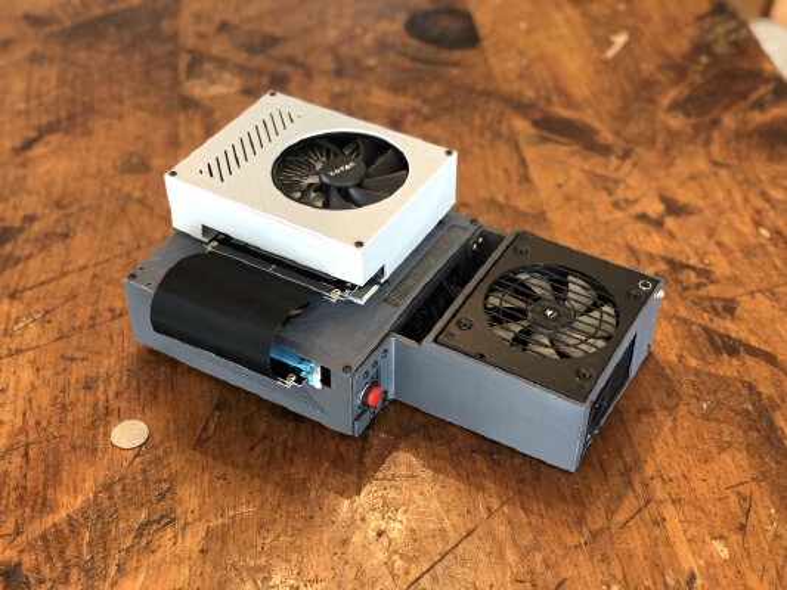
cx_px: 394
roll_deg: +0.8
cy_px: 295
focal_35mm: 52
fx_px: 1182
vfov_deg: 28.0
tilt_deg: -40.6
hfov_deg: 36.8
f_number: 2.4
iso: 125
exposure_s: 1/30
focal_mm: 6
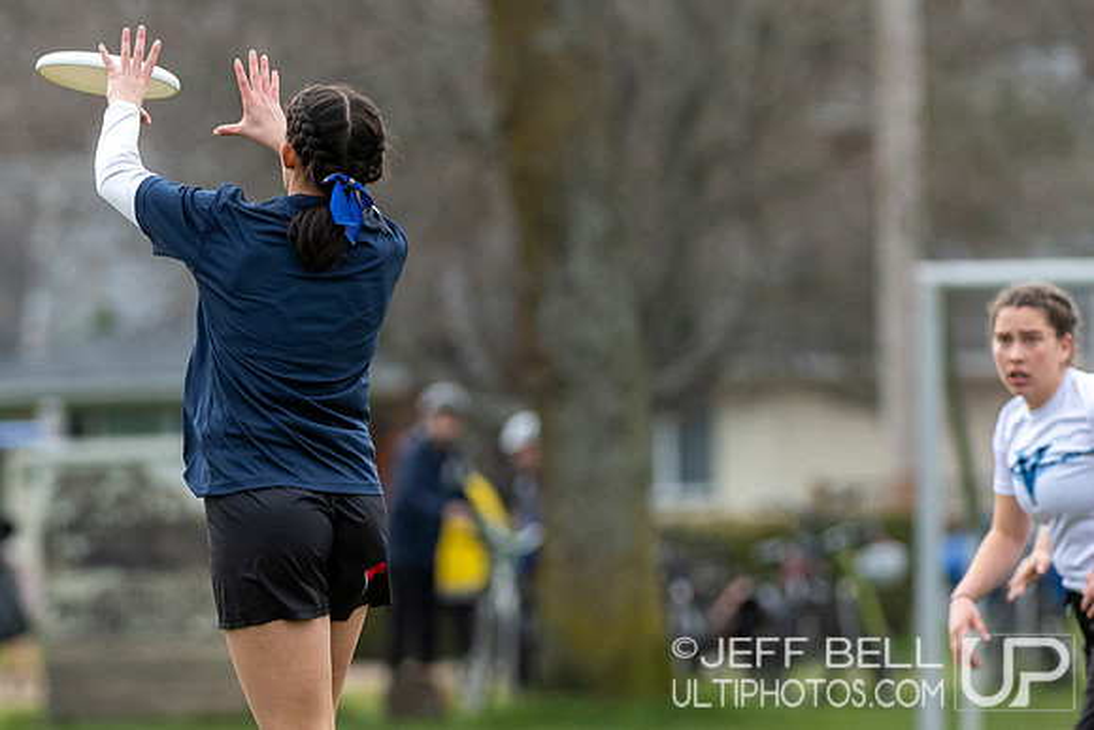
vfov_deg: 1.8
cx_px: 365
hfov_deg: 2.7
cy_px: 487
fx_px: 23280
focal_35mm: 766
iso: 720
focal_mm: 290
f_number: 4
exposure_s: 1/1250
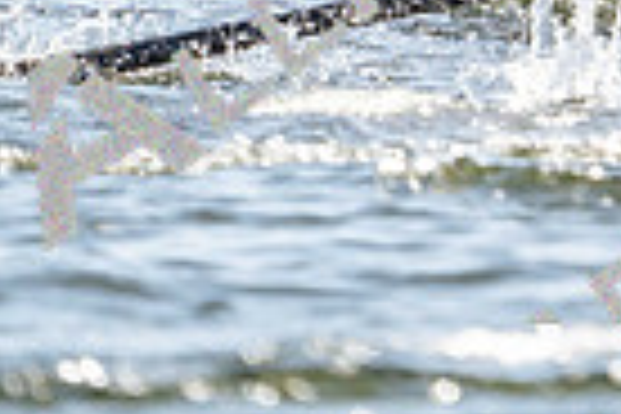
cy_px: -448
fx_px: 32979
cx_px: 940
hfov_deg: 1.1
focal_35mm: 1912
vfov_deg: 0.7
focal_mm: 456
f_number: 6.3
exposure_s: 1/2000
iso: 500
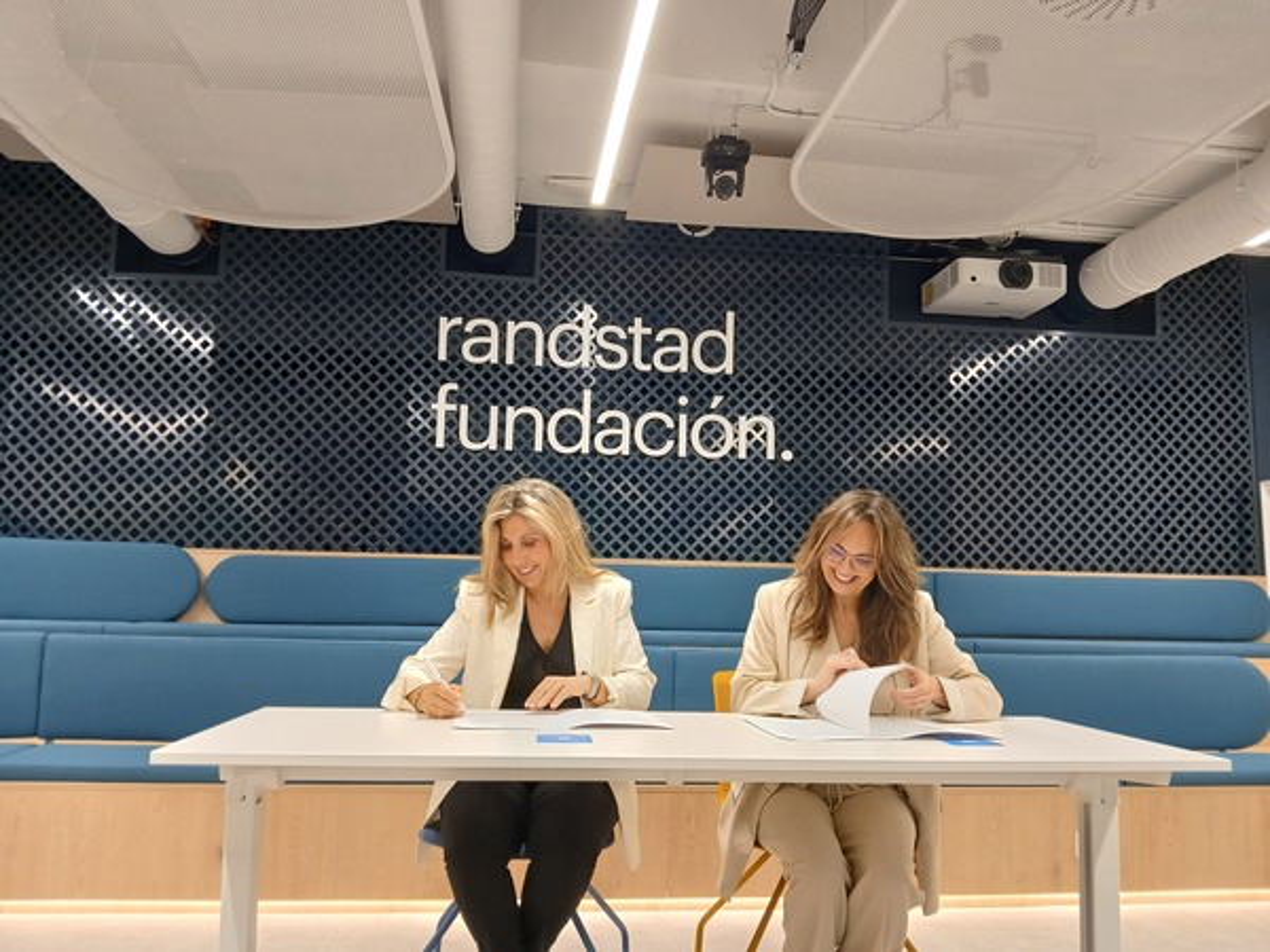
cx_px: 635
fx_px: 954
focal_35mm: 26
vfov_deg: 53.1
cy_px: 476
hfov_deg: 67.3
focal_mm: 3.98
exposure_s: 1/50
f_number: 1.8
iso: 200
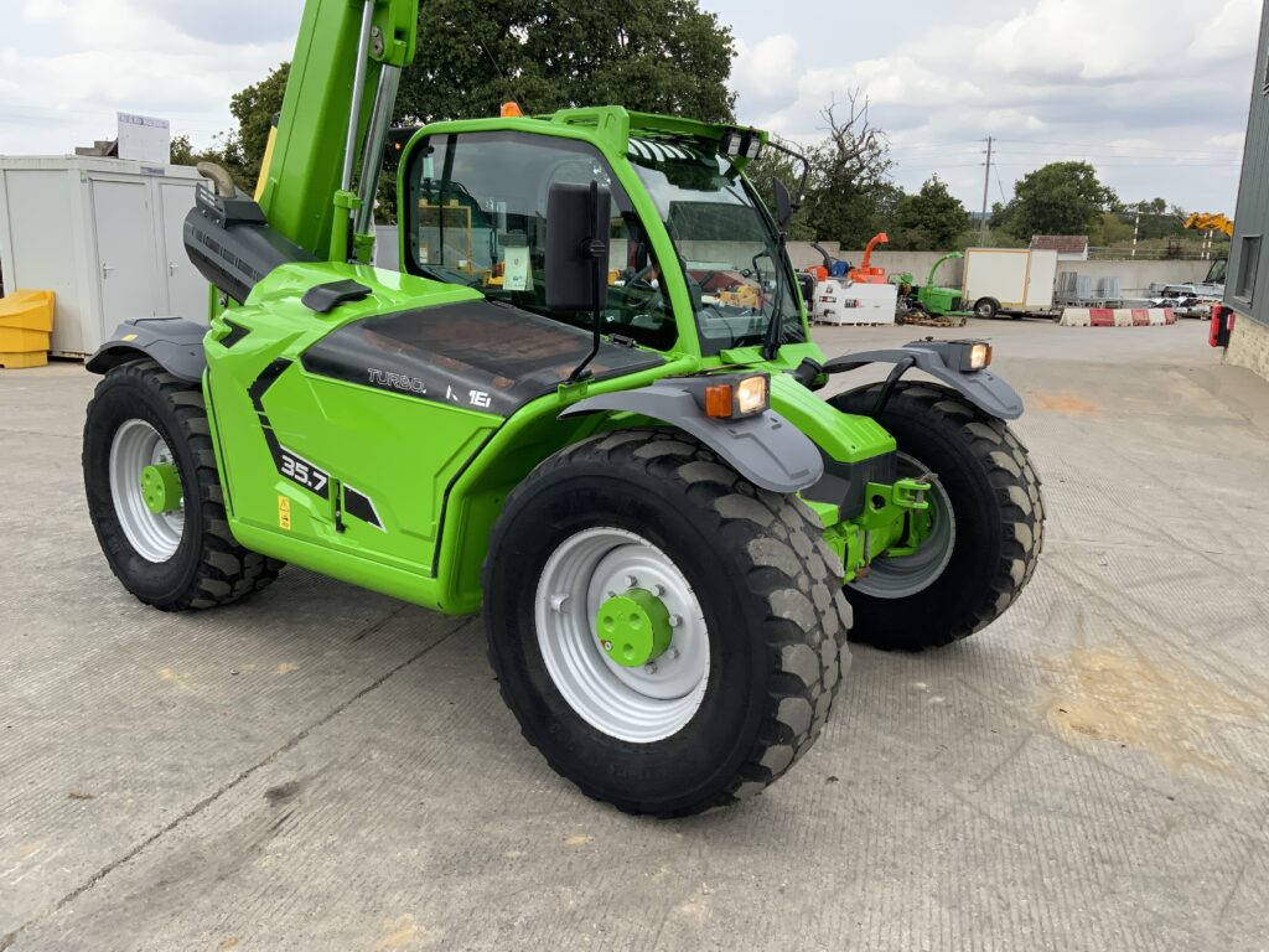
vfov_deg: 48.2
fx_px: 1063
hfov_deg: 61.7
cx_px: 634
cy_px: 476
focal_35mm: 29
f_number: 1.8
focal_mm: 3
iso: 16
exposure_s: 1/495
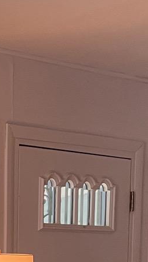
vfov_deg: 15.3
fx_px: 893
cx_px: -138
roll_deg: +1.0
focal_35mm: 128
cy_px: 414
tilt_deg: -9.3
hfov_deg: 9.0
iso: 80
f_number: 1.6
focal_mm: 5.1
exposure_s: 1/60
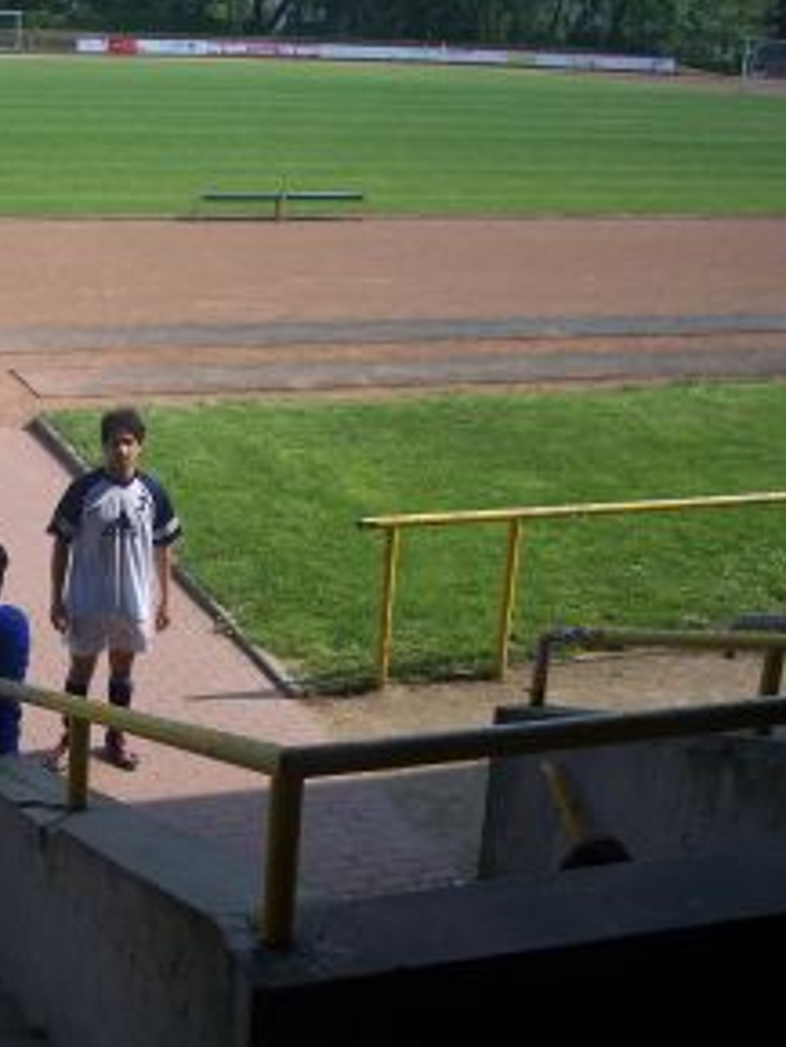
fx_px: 1634
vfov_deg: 35.5
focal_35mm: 54
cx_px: 72
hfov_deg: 26.1
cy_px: 511
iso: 100
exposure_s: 1/750
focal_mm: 8
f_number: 4
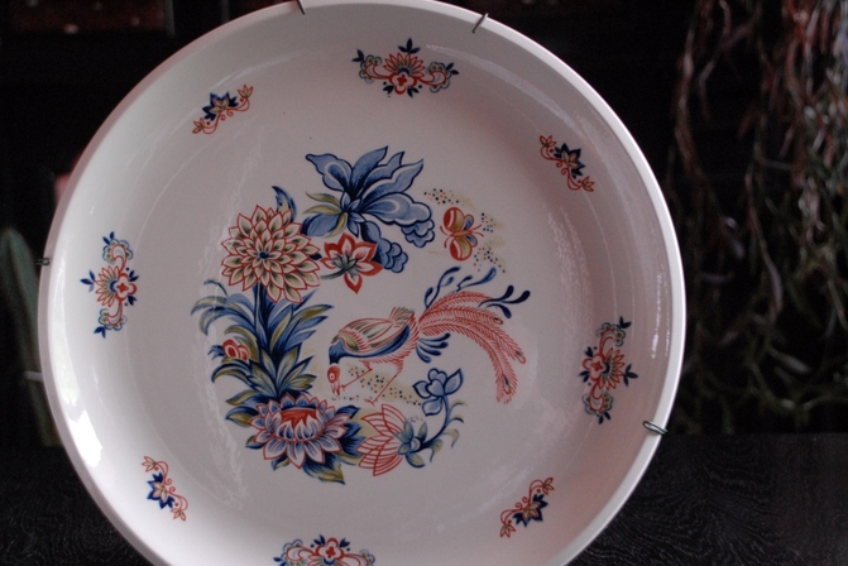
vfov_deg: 20.0
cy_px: 324
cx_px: 391
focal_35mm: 68
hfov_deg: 29.6
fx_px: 1602
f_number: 4.5
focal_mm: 38
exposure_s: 1/30
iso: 1000
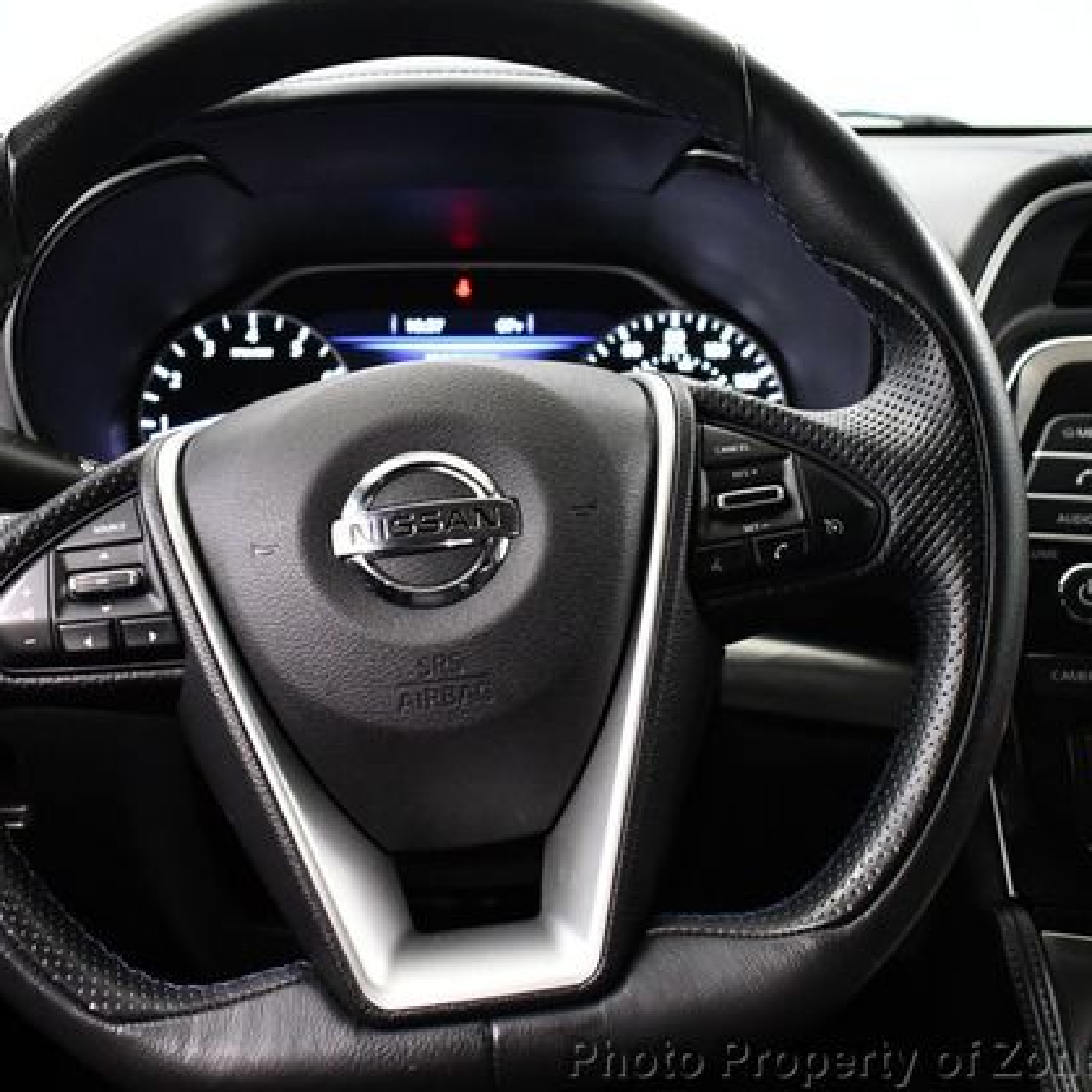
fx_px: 1856
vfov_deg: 32.8
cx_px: 534
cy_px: 550
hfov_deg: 32.8
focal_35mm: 52
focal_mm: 20
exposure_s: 1/60
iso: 3200
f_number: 3.5
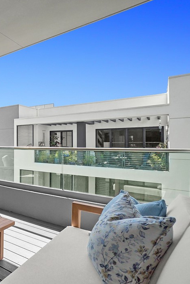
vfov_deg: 76.1
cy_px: 142
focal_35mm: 23
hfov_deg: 43.0
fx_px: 182
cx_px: -19
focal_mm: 10
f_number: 8
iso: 800
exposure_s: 1/1600
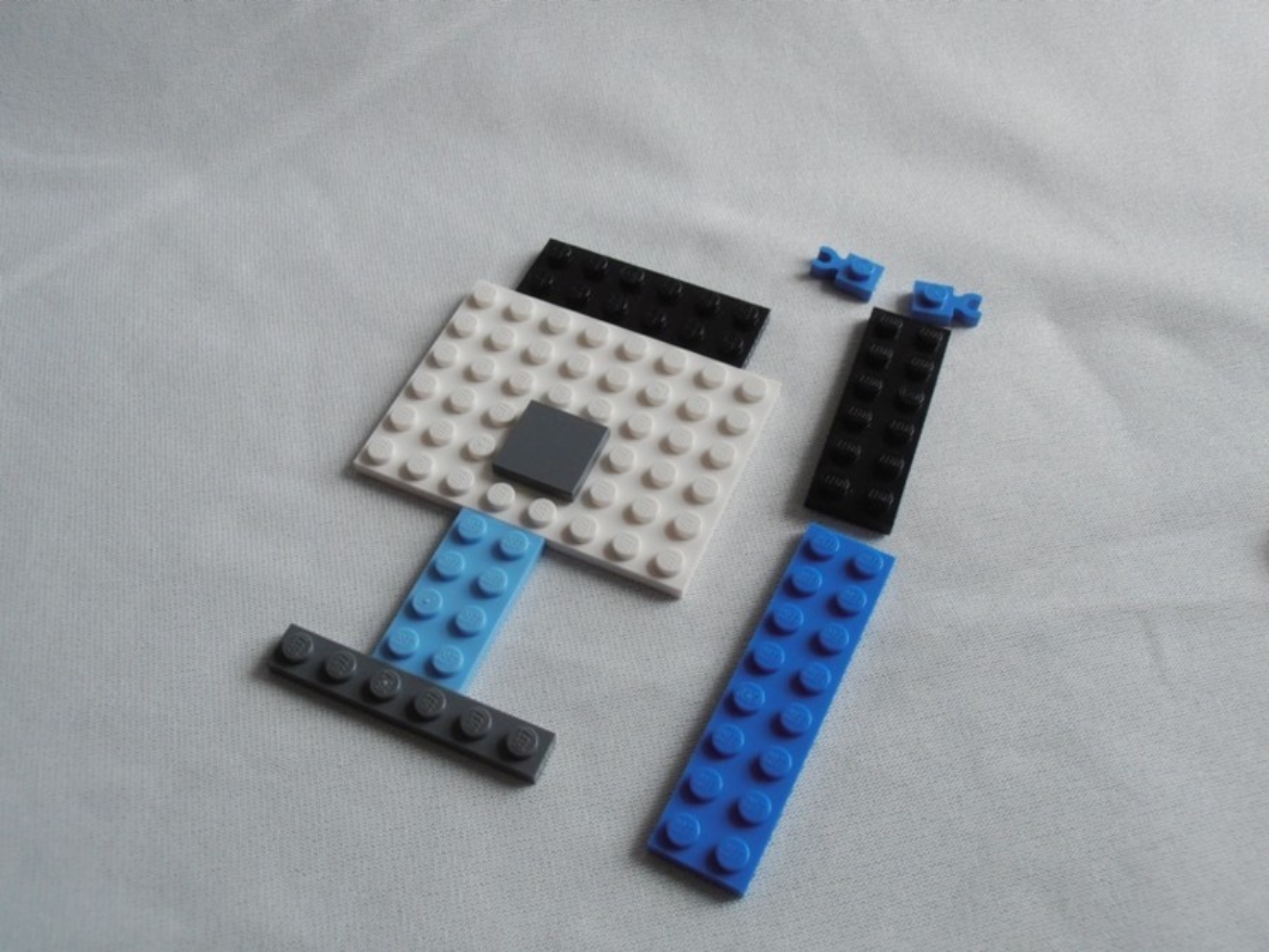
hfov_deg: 50.1
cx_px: 634
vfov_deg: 38.7
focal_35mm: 37
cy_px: 476
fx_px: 1356
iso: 80
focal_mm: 6.61
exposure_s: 1/250
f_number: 3.9
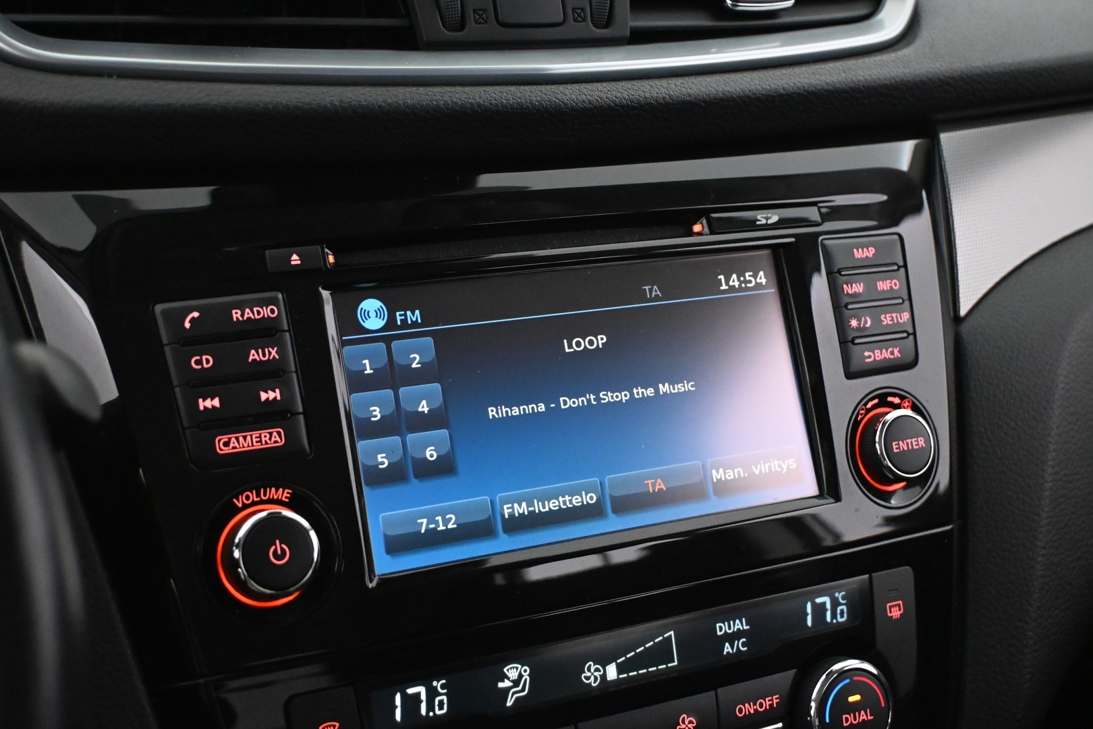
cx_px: 546
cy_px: 364
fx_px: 1480
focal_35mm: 49
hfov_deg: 40.5
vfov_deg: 27.7
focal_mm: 32.5
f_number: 5
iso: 6400
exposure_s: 1/60
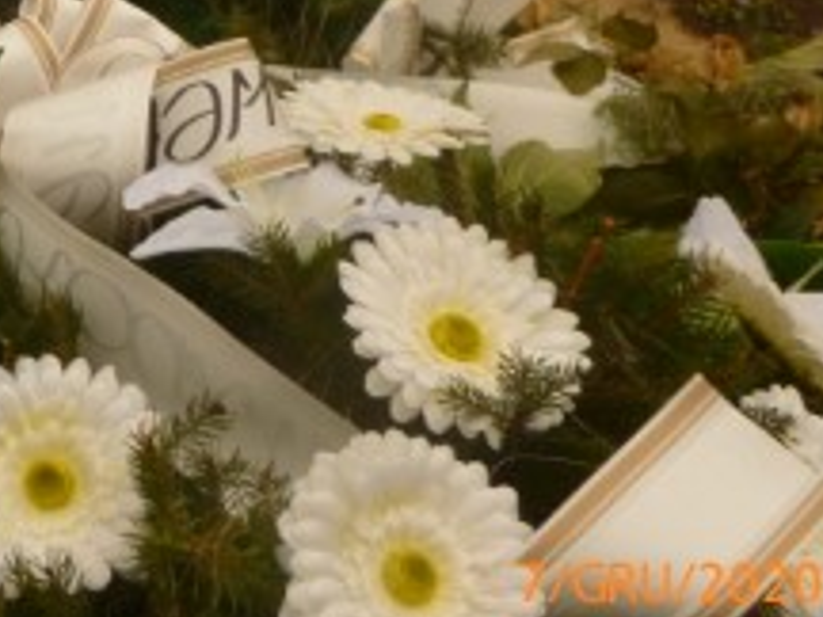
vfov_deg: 16.9
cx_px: -240
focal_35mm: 83
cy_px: -149
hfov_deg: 21.4
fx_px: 1973
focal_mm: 5
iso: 200
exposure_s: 1/200
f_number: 3.3
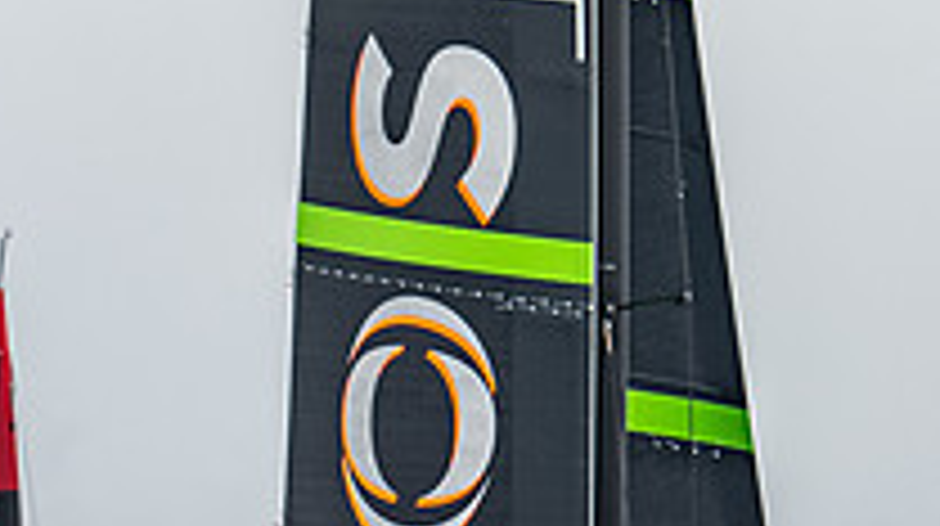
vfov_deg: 1.7
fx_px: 17652
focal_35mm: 709
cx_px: 447
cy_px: 963
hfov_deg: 3.1
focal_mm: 200
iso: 100
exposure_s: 1/800
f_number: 4
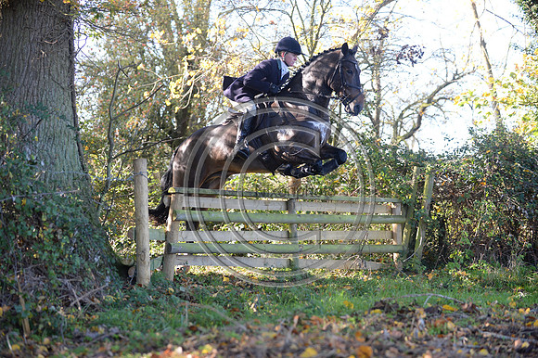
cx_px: 269
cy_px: 179
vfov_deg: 19.4
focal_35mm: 70
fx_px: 1045
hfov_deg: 28.9
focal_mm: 70
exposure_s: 1/1000
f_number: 2.8
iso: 1000
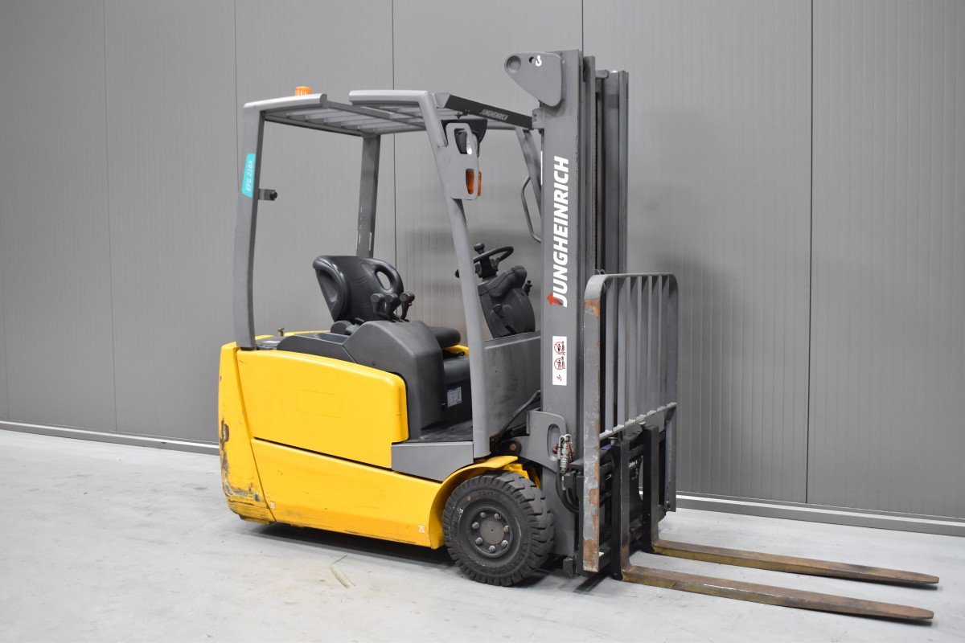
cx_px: 482
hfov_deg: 53.1
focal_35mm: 36
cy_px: 322
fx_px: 965
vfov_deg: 36.9
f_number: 4.5
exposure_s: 1/50
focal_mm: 24
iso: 1600
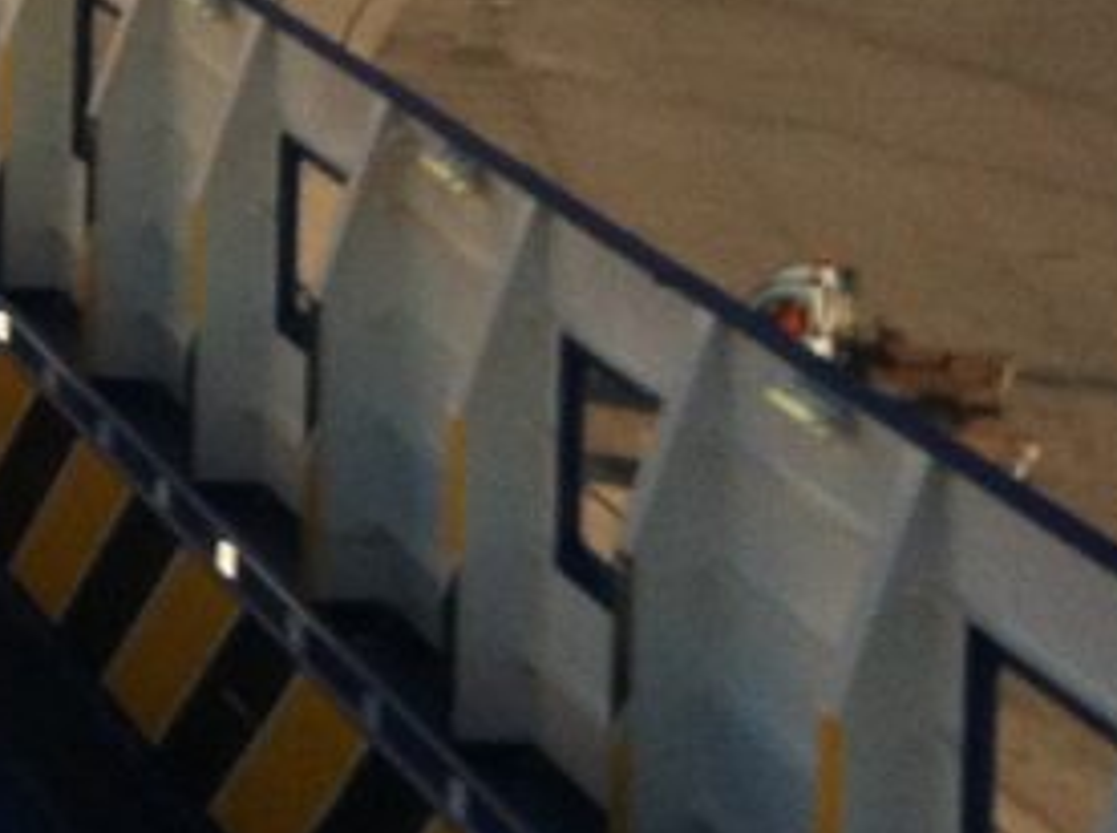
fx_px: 6281
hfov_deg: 9.7
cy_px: -948
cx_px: -894
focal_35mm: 195
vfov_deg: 7.3
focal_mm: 3.85
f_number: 2.8
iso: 80
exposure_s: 1/1312
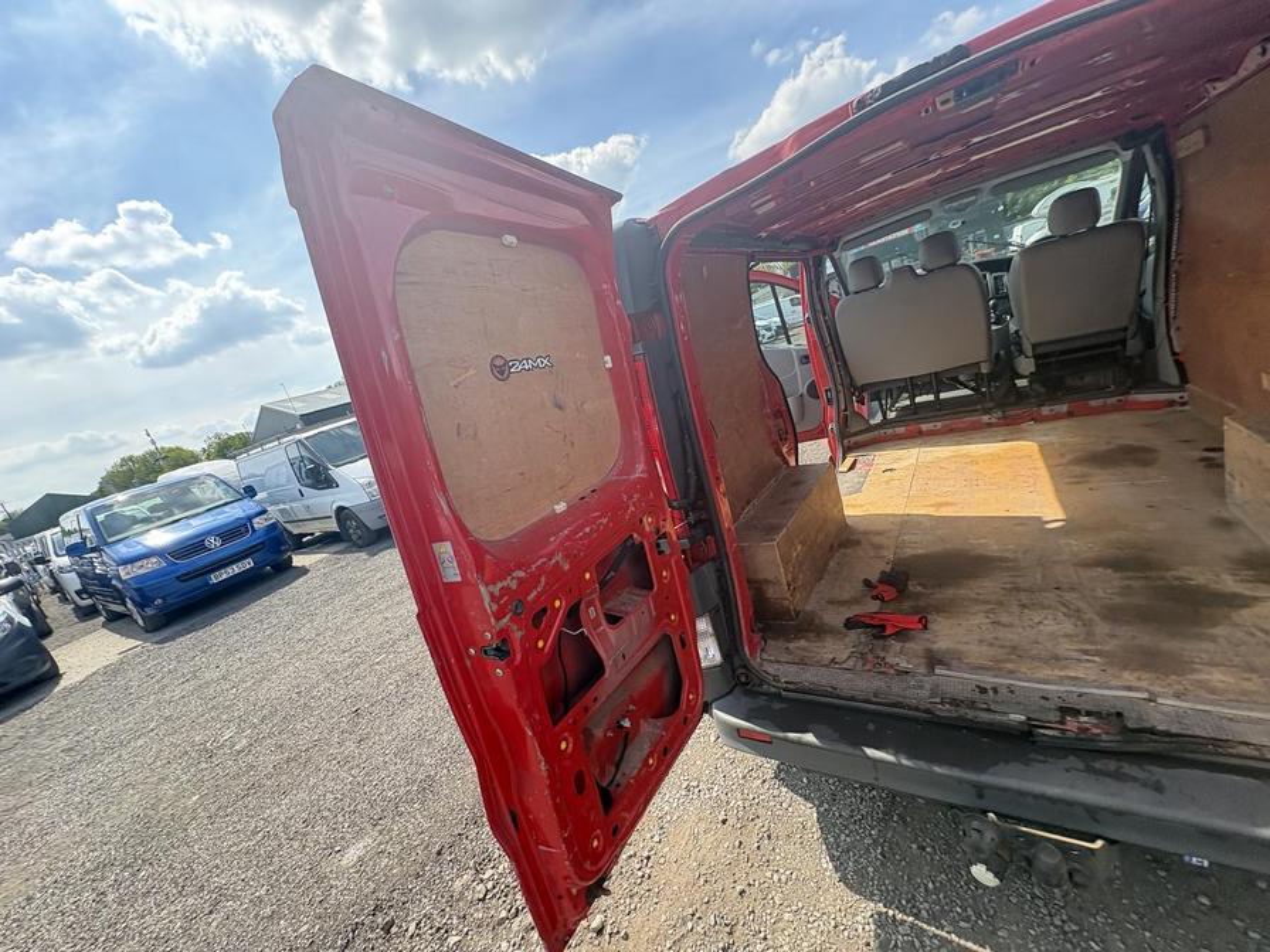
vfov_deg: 85.7
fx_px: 514
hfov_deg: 102.1
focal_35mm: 14
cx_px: 635
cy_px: 476
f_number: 2.2
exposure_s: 1/384
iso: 64
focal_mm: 2.22
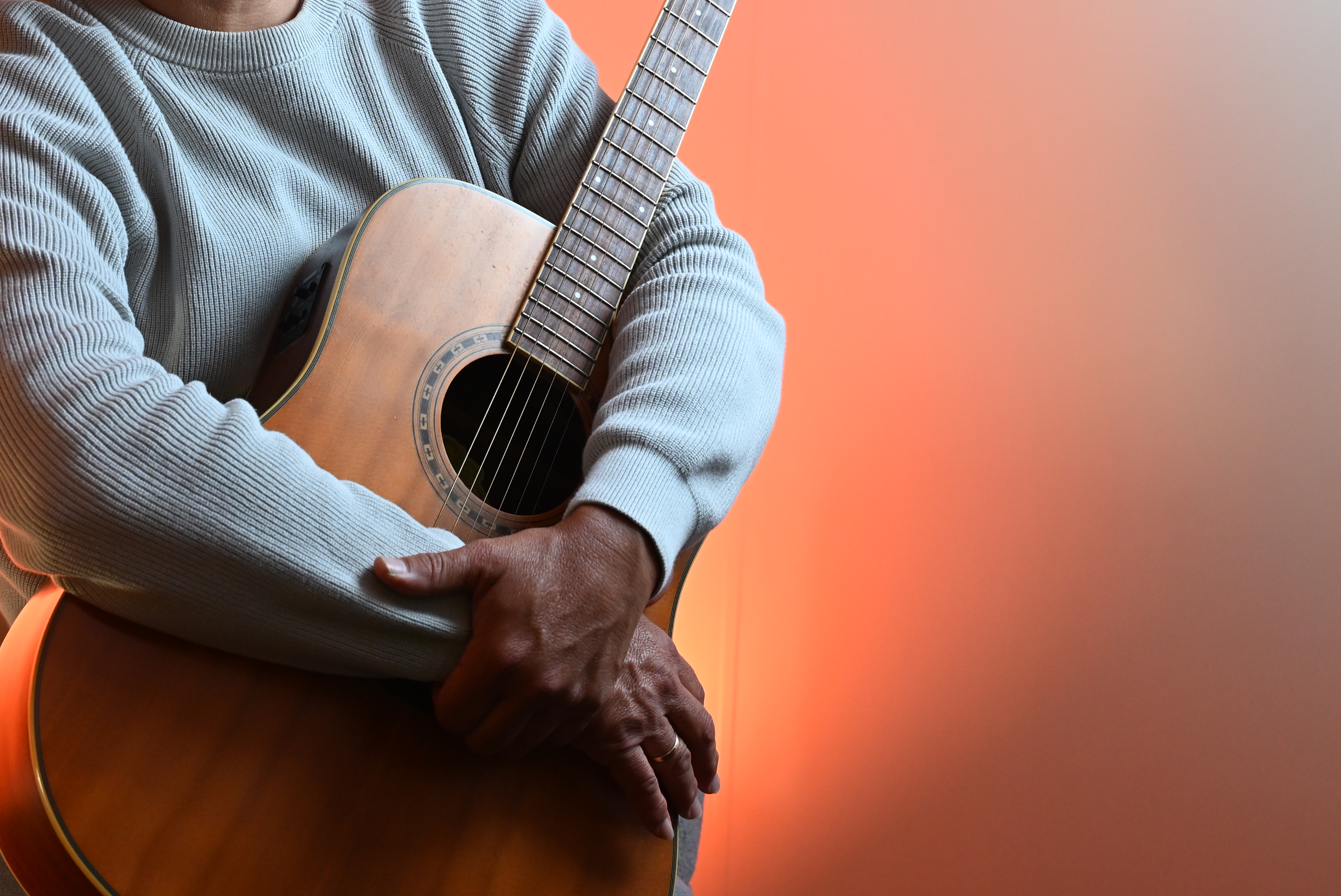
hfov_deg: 35.6
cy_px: 186
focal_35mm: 55
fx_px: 2050
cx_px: 368
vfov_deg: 24.3
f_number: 5
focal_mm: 34
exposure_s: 1/160
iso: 1600
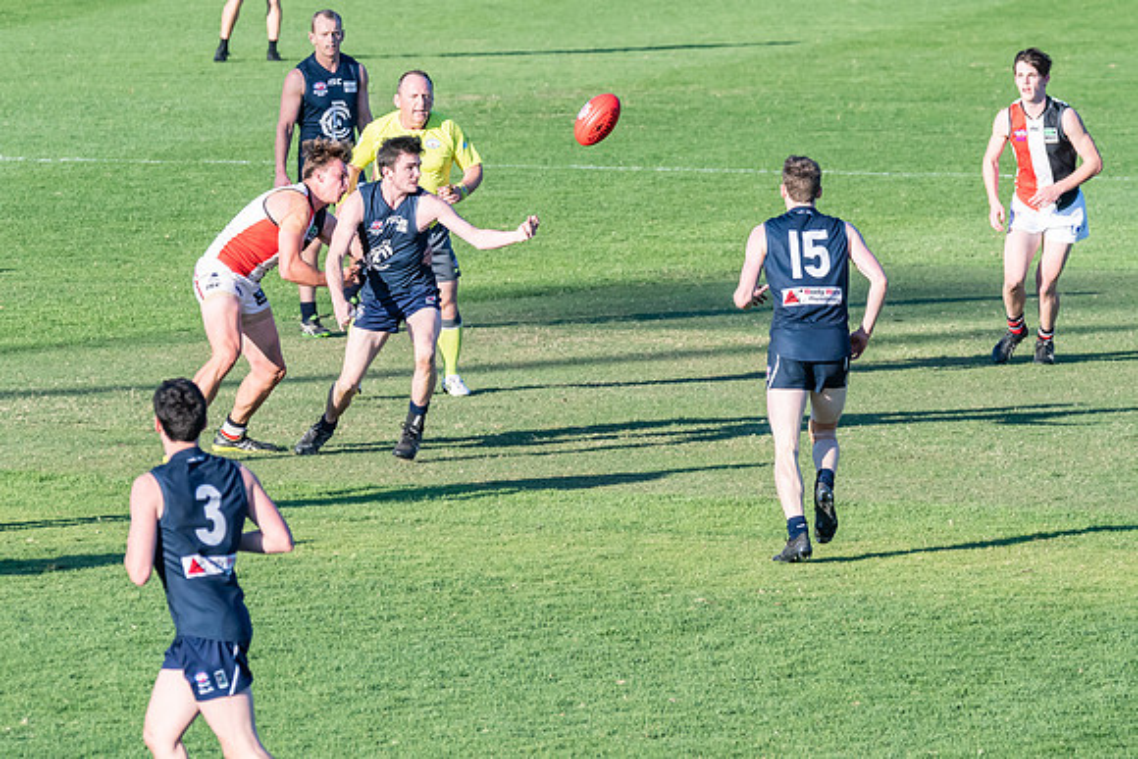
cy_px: 320
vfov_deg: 2.6
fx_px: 16458
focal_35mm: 521
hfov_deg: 4.0
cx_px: 481
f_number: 10
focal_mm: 300
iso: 800
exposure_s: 1/1250
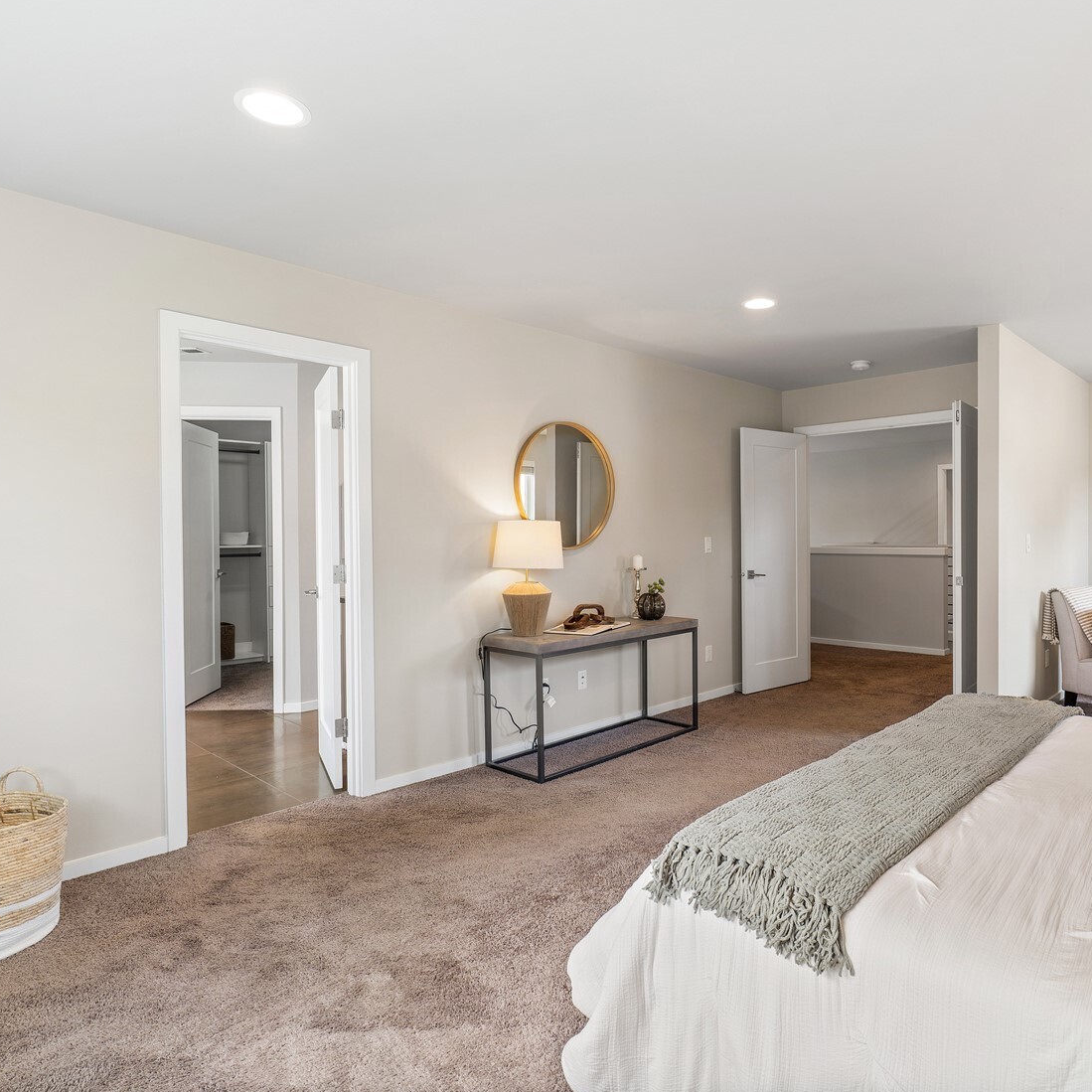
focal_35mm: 21
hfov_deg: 71.2
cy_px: 547
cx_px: 669
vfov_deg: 72.1
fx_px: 749
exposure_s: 1/6
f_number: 8
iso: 100
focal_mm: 16
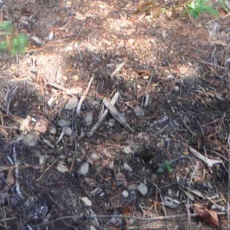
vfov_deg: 18.1
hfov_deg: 21.8
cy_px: -166
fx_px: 594
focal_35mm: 79
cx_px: 154
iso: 200
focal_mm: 10
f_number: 4
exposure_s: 1/200
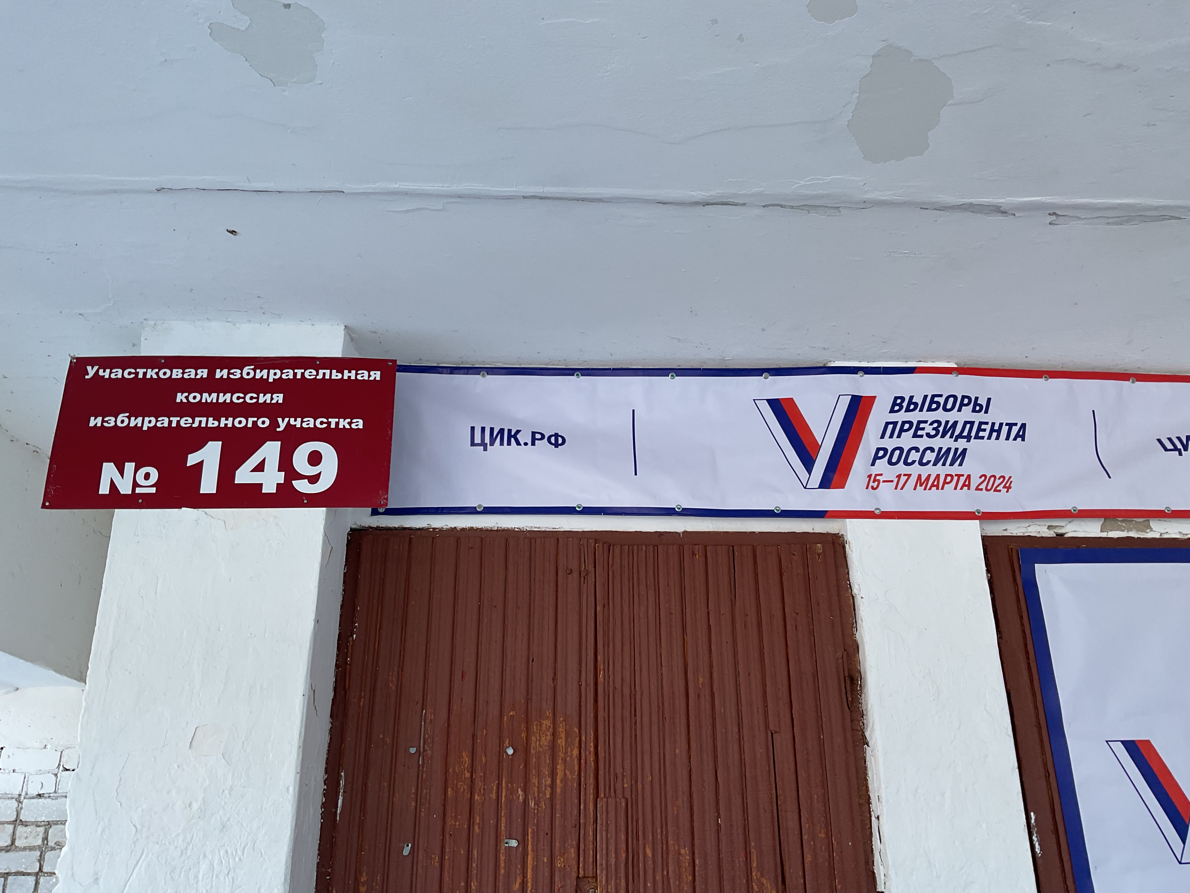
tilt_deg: +20.1
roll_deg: -0.3
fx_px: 997
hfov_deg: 61.7
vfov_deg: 48.2
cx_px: 595
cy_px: 446
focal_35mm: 29
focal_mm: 3
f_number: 1.8
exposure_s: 1/220
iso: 16
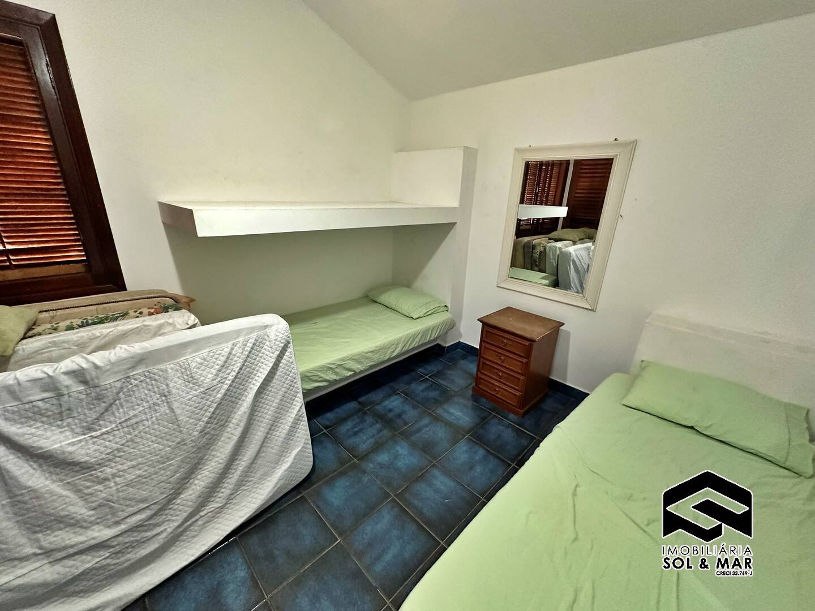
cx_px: 408
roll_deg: -2.3
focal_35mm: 14
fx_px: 330
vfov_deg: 85.7
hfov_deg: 102.1
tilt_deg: -18.1
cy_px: 306
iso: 500
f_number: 2.2
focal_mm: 2.22
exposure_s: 1/60
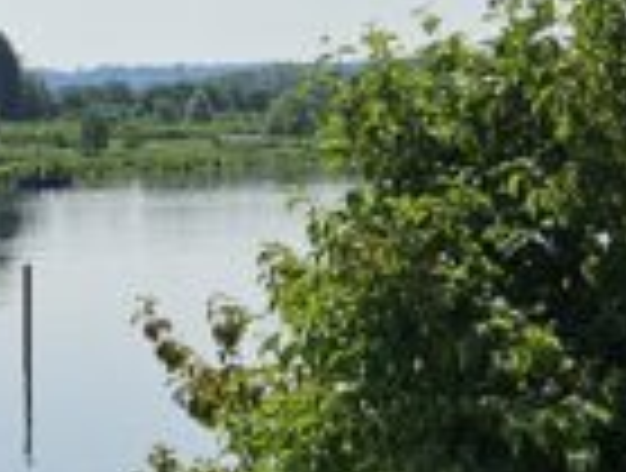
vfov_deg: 8.8
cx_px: -495
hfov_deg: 10.9
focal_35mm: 169
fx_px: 3064
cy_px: 346
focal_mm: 5.4
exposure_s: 1/4291
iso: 25
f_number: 1.8
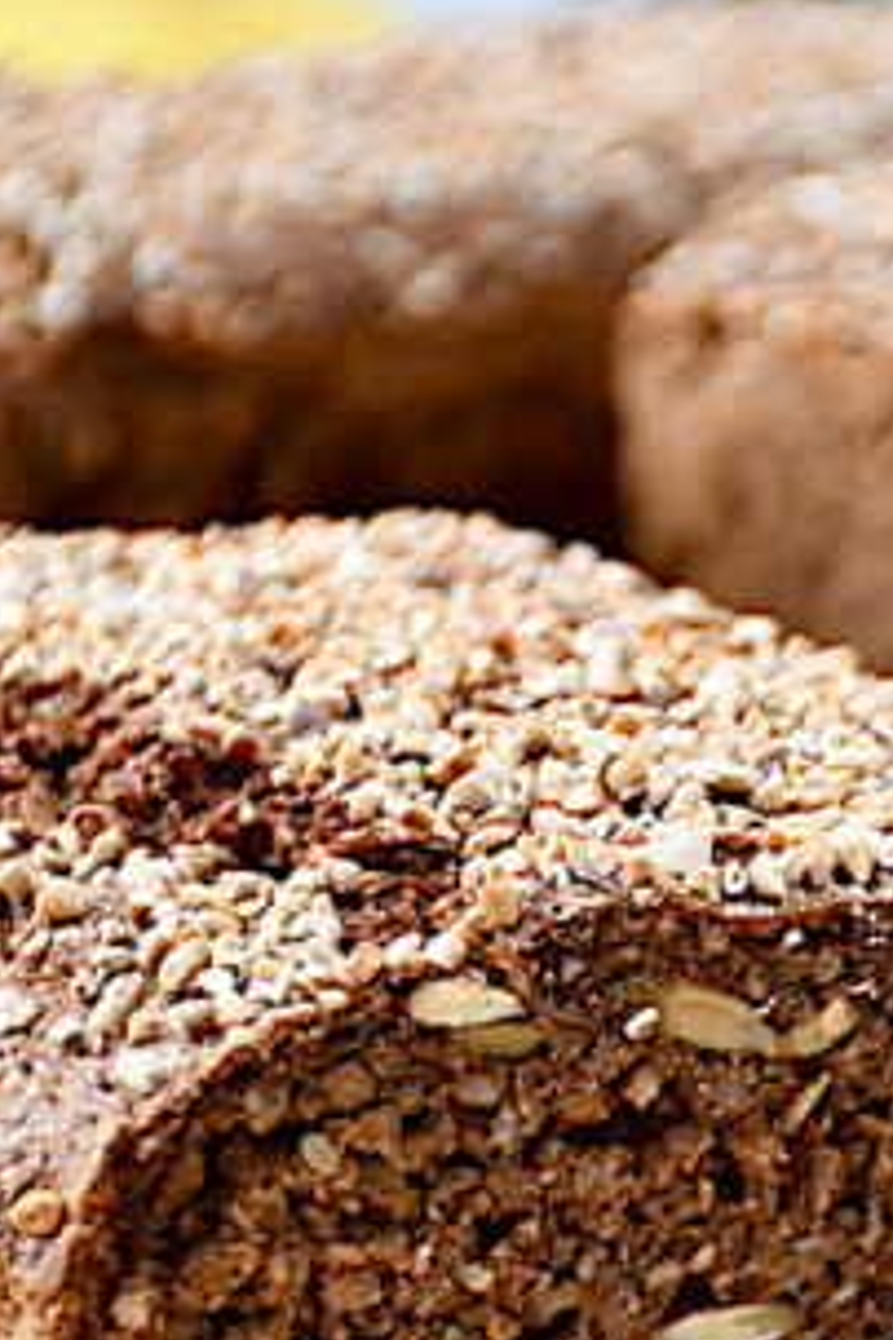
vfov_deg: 7.7
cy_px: 1013
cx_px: 1017
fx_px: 9897
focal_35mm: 266
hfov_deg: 5.1
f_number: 5
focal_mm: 75
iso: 320
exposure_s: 1/60
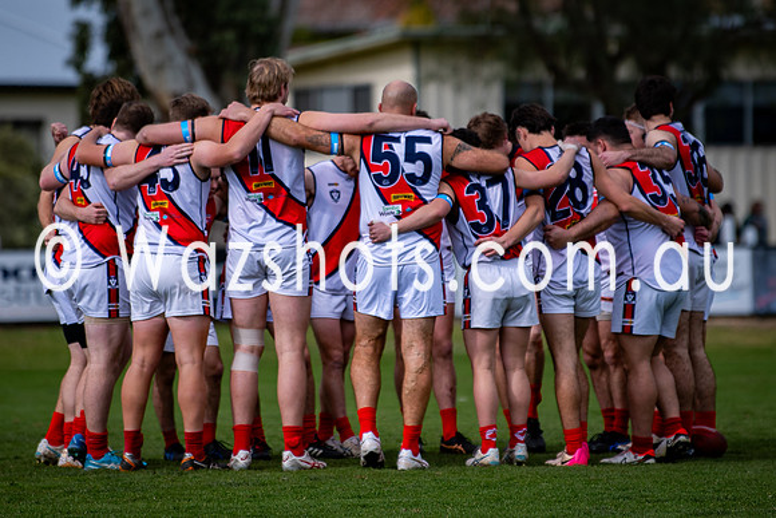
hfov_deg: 5.0
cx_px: 371
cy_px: 216
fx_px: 8952
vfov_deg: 3.3
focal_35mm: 415
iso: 110
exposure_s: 1/2000
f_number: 2.8
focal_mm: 200
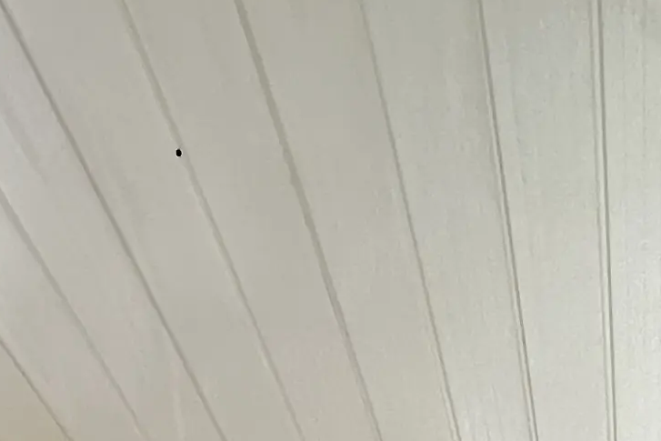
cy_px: 1242
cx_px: 576
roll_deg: -0.7
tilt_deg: -0.1
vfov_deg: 11.9
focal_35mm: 75
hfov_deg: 26.2
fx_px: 1377
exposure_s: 1/60
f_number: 1.8
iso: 400
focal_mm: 1.57
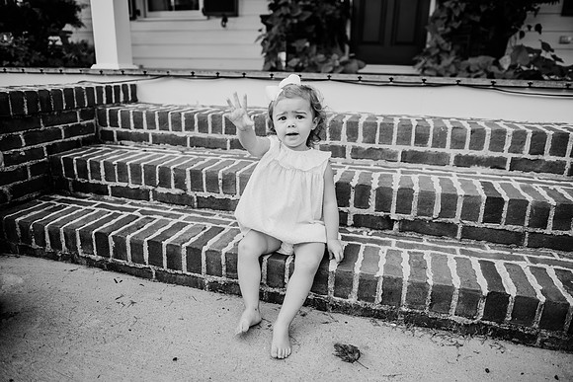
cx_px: 286
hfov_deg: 73.7
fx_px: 382
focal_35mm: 24
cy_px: 191
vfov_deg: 53.2
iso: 200
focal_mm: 24
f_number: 2.5
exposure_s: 1/400
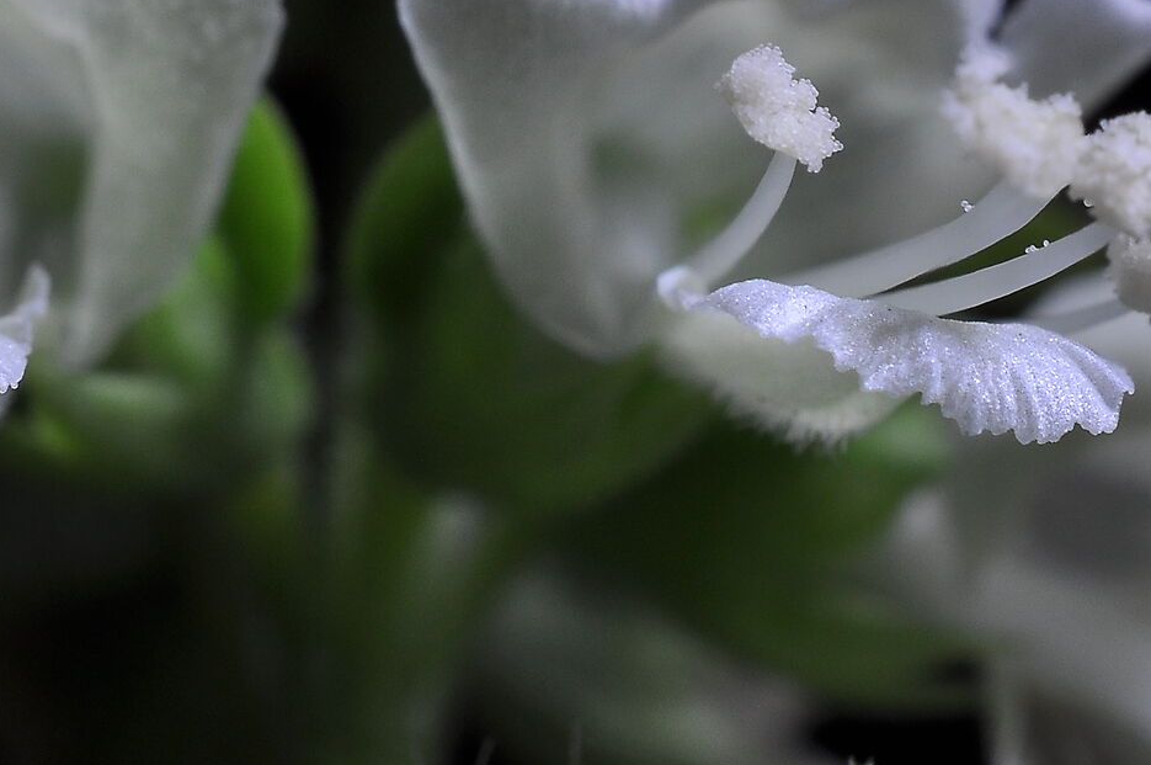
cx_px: 720
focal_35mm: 154
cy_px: 202
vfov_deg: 8.9
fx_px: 4918
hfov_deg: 13.3
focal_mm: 40
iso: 200
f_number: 22
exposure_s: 8
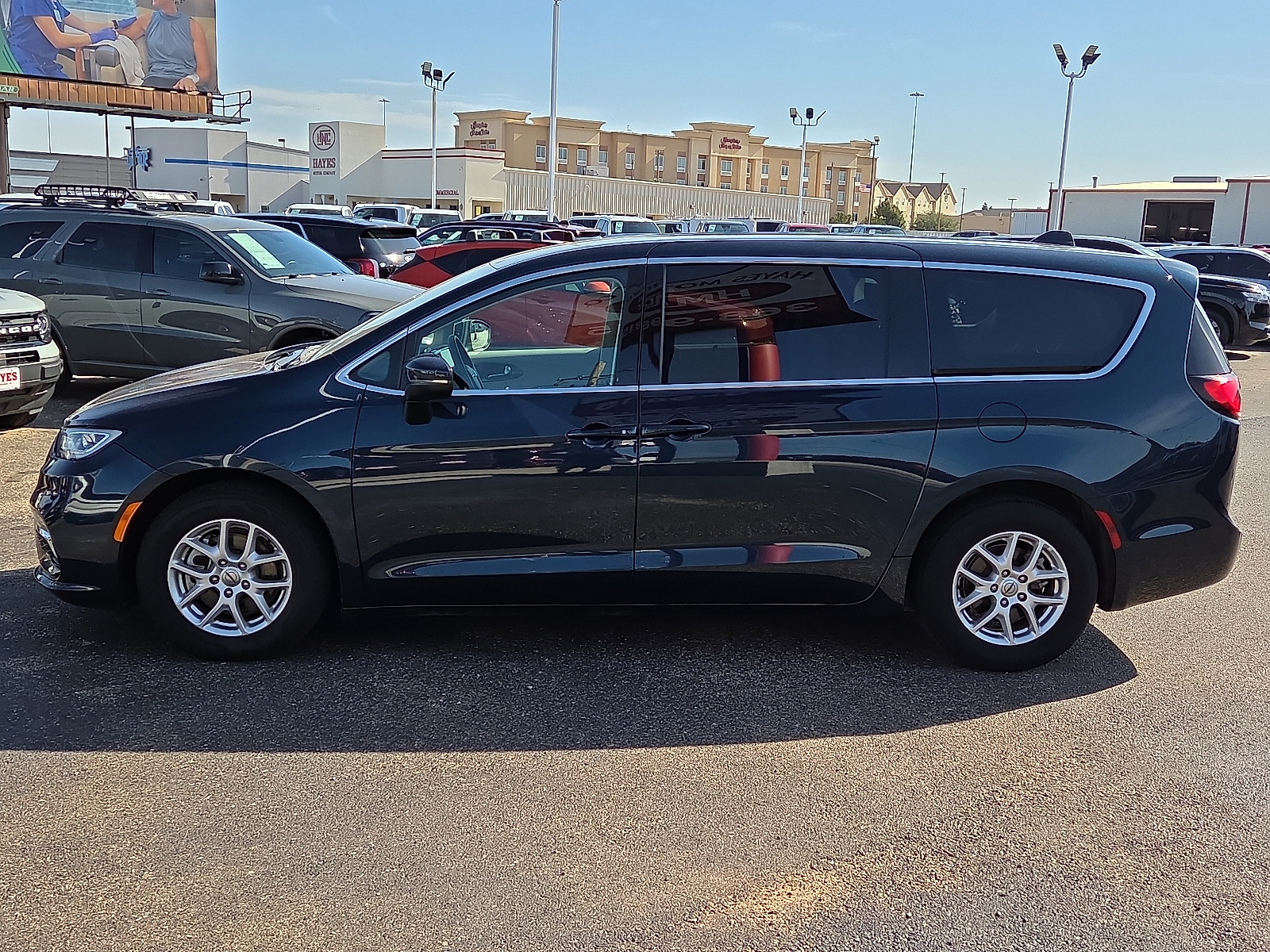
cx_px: 635
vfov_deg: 40.7
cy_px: 476
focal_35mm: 35
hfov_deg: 52.6
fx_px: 1284
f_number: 1.8
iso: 25
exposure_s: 1/1429
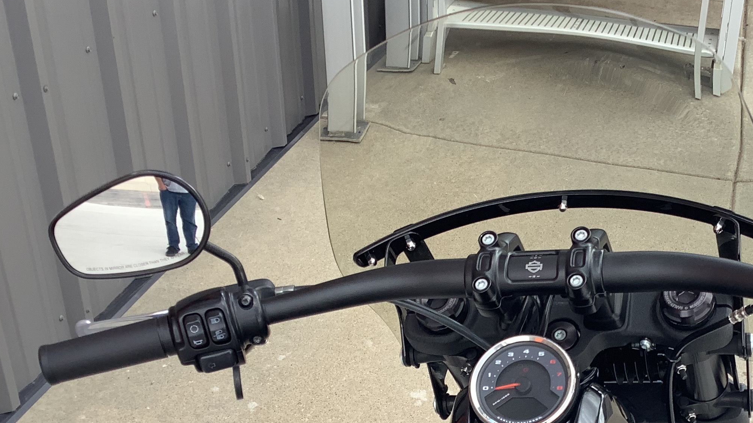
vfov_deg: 21.6
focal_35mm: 55
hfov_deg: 37.0
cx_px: 562
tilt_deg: -31.7
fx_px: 1098
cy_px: 334
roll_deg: -5.3
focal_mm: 3.3
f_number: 2.4
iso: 25
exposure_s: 1/131
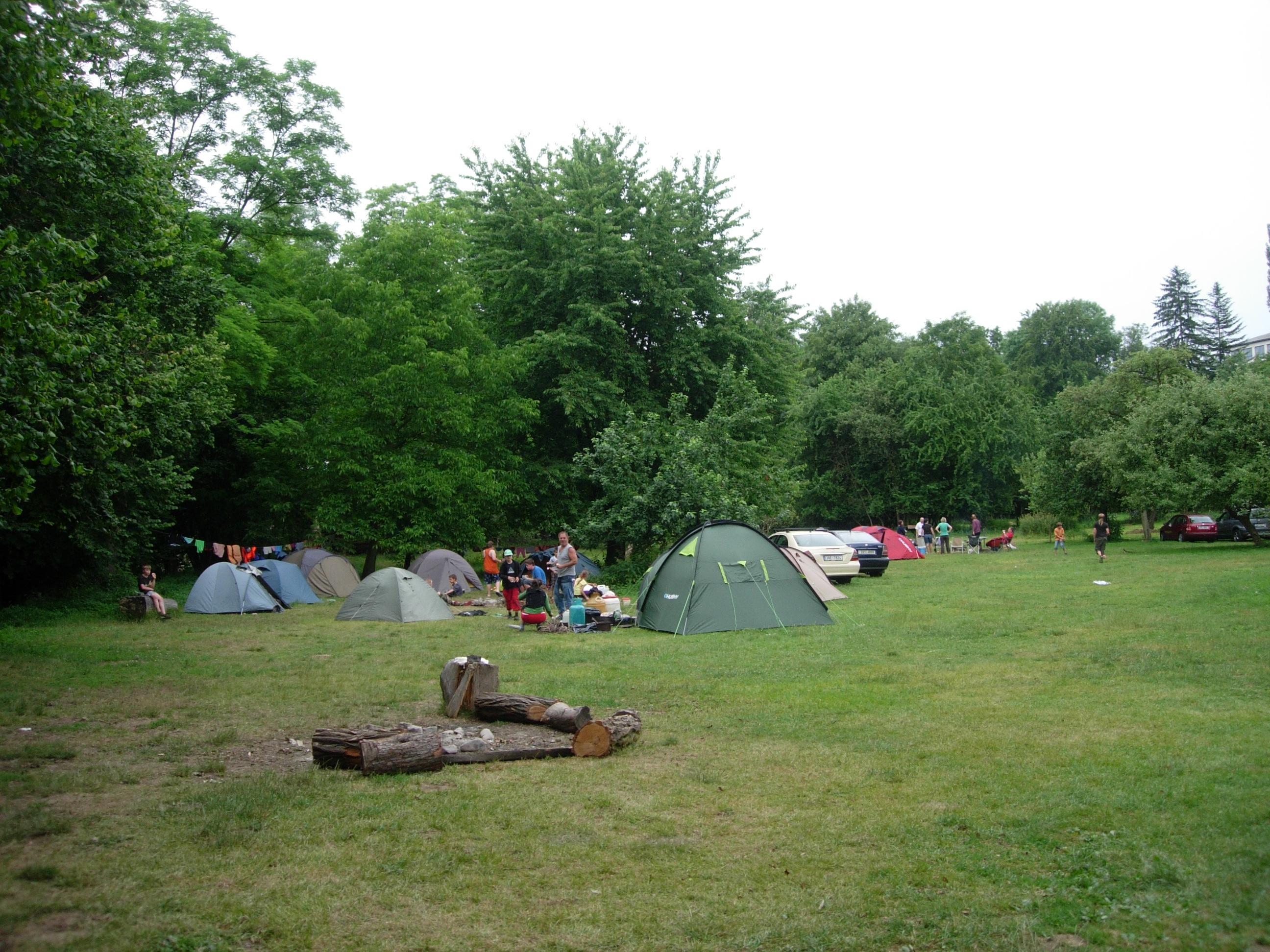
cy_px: 476
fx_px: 1394
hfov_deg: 49.0
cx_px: 635
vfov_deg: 37.7
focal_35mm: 38
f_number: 2.8
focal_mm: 7.8
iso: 64
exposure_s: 1/235
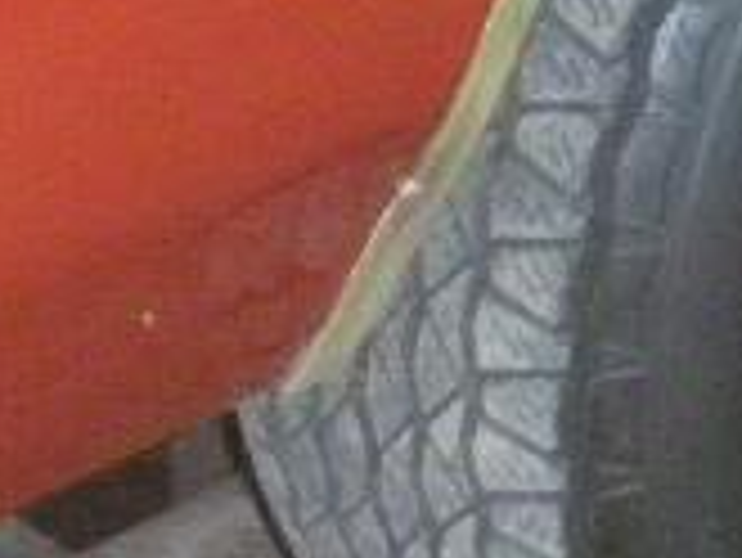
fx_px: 4784
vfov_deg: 6.4
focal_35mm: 223
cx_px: 1637
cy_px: -662
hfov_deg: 8.3
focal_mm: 6.3
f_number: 3.5
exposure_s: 1/30
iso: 800
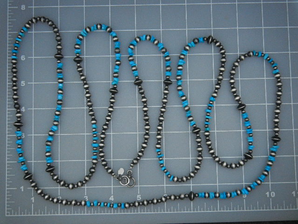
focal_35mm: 34
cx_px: 149
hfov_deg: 54.0
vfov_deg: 41.8
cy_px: 112
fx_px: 293
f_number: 7.2
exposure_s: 1/30
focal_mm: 6.2
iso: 800
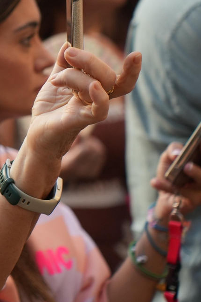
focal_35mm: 232
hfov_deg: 5.7
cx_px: -242
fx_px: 1944
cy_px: 126
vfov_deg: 8.9
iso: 320
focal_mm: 75
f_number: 3.5
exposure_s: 1/250
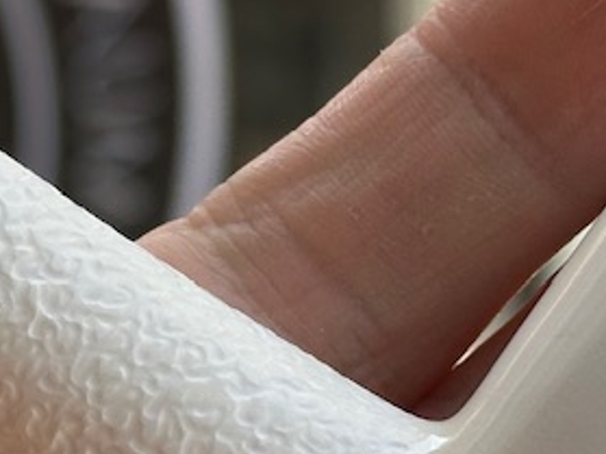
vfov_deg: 6.7
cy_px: 274
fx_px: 3850
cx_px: 152
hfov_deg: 9.0
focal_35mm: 220
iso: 64
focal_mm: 6.86
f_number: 1.78
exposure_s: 1/719
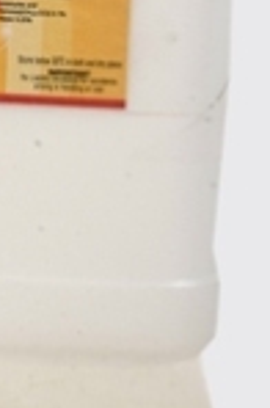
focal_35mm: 321
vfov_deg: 6.4
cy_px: -112
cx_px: -110
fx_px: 3628
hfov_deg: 4.2
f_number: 29
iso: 100
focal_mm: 70
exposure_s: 1/200
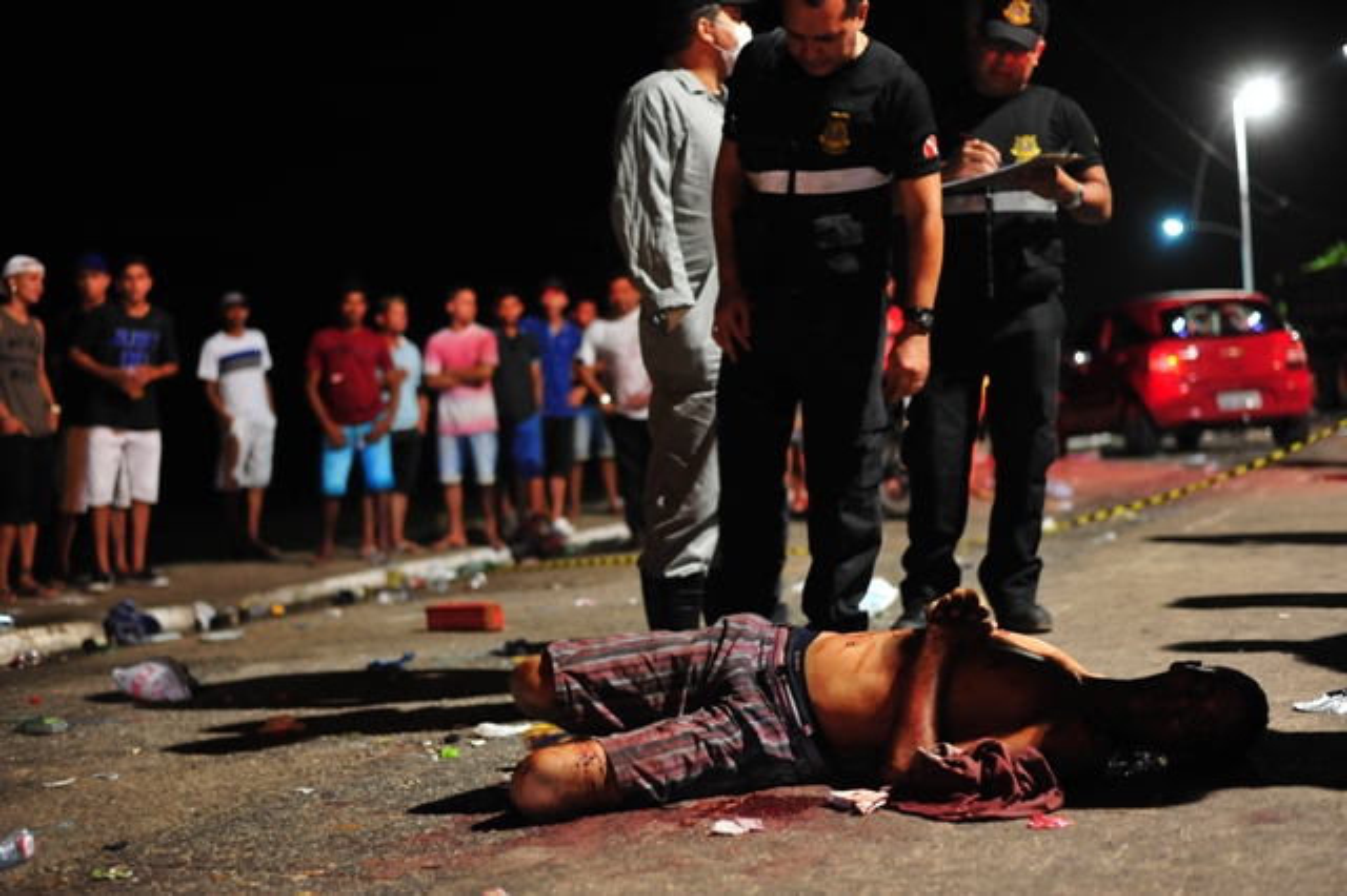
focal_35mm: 50
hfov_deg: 39.6
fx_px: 1870
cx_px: 674
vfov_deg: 27.0
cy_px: 448
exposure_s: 1/20
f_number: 2.2
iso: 2000
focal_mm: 50
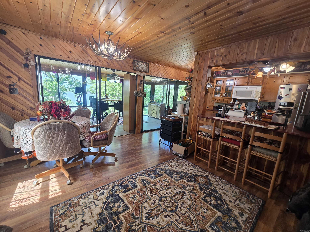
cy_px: 116
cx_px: 155
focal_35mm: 13
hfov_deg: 106.2
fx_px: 116
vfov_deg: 89.9
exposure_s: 1/60
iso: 100
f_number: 2.2
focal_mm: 2.2
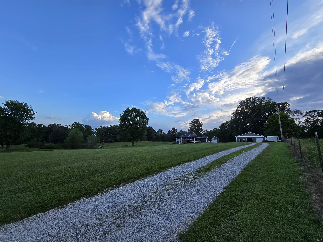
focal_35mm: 13
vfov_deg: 89.9
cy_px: 121
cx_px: 162
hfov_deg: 106.2
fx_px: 121
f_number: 2.2
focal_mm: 2.2
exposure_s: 1/519
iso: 50
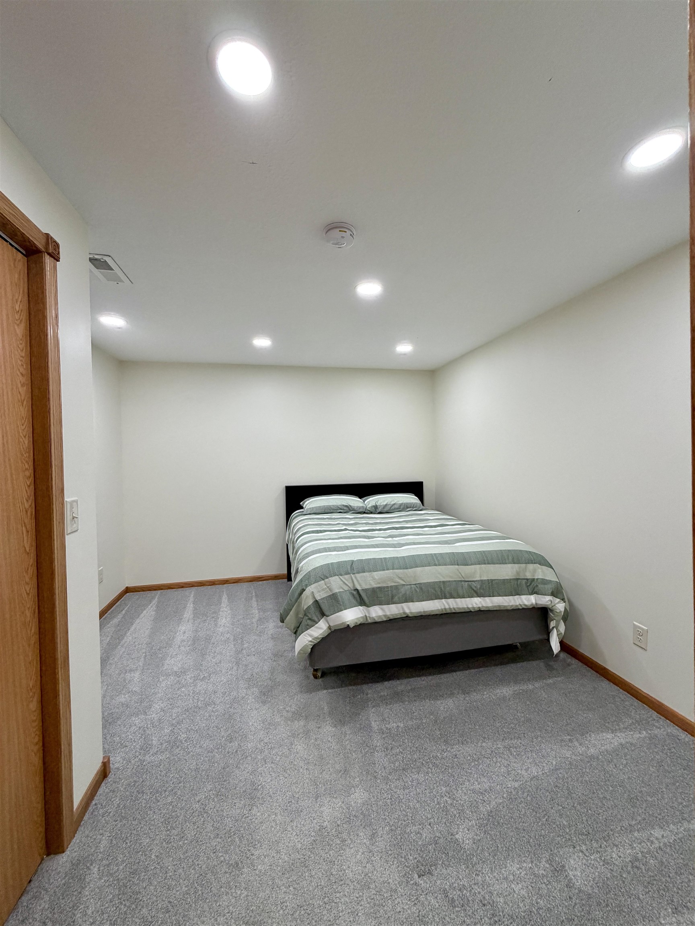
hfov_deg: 85.7
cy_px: 463
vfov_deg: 102.1
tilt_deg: -1.0
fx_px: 375
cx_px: 348
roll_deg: +1.1
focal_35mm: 14
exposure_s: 1/120
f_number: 2.2
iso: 200
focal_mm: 2.22
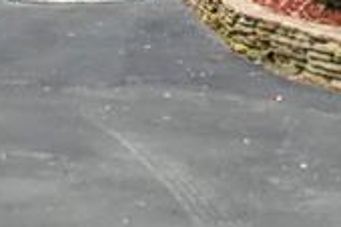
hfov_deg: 12.3
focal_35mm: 163
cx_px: 407
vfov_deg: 7.7
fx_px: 1542
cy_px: -371
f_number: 16
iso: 4000
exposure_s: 1/250
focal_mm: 27
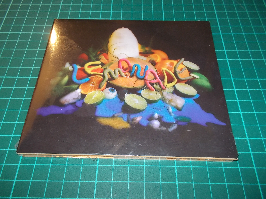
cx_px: 133
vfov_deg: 48.2
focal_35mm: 29
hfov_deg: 61.7
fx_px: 223
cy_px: 100
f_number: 3.3
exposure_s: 1/30
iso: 200
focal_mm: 4.1
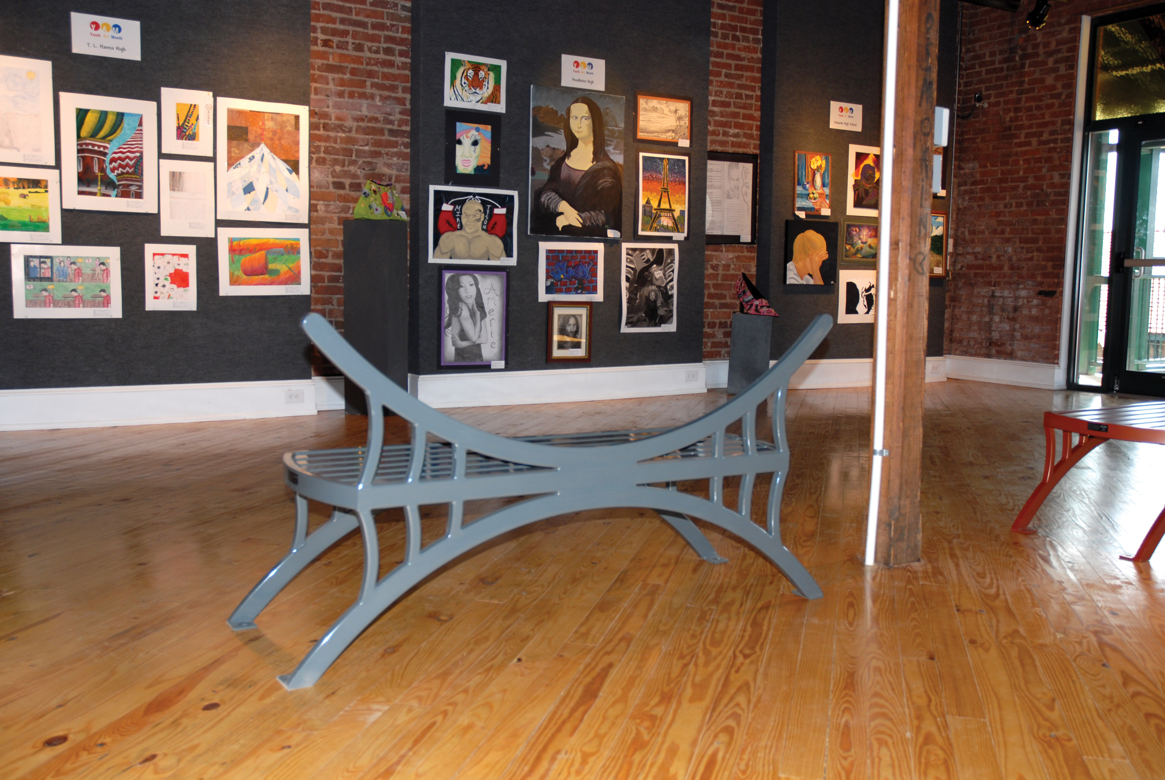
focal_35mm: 36
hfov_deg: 53.1
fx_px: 1166
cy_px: 390
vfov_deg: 37.0
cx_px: 582
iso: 200
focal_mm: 24
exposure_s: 1/60
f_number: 3.8
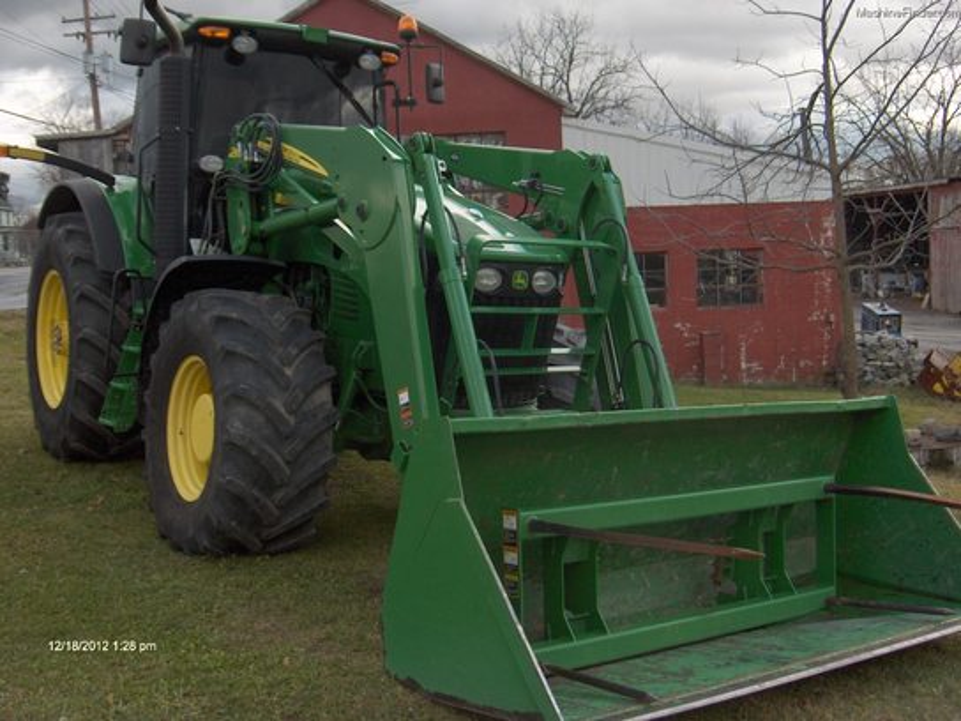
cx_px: 480
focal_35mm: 39
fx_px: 1083
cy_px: 360
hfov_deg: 47.9
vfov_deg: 36.8
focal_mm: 8
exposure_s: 1/532
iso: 100
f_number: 2.8
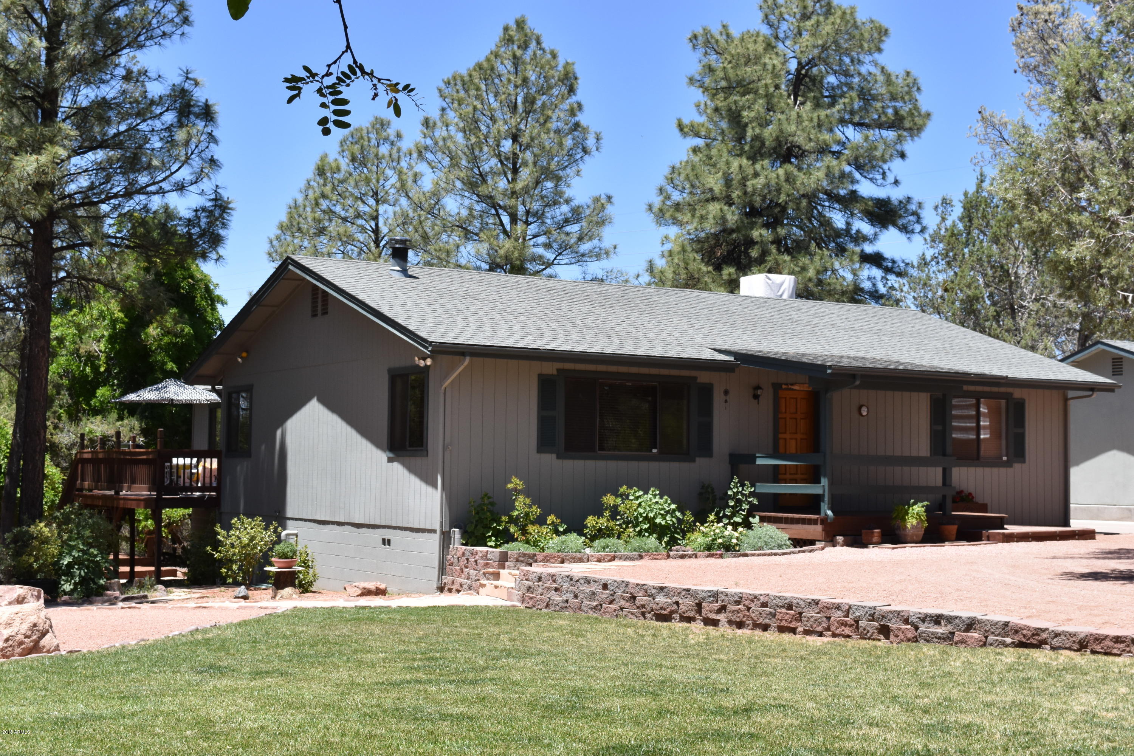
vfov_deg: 26.5
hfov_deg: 38.9
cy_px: 378
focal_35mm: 51
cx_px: 567
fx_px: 1606
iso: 500
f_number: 11
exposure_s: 1/500
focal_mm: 34
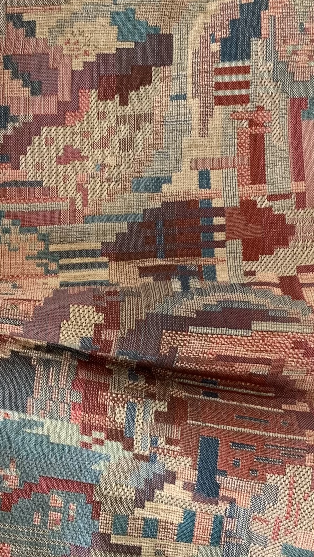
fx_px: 533
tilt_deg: -81.9
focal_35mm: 36
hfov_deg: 32.8
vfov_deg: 55.2
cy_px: 301
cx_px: 145
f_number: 1.8
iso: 160
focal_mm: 4.25
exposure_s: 1/60
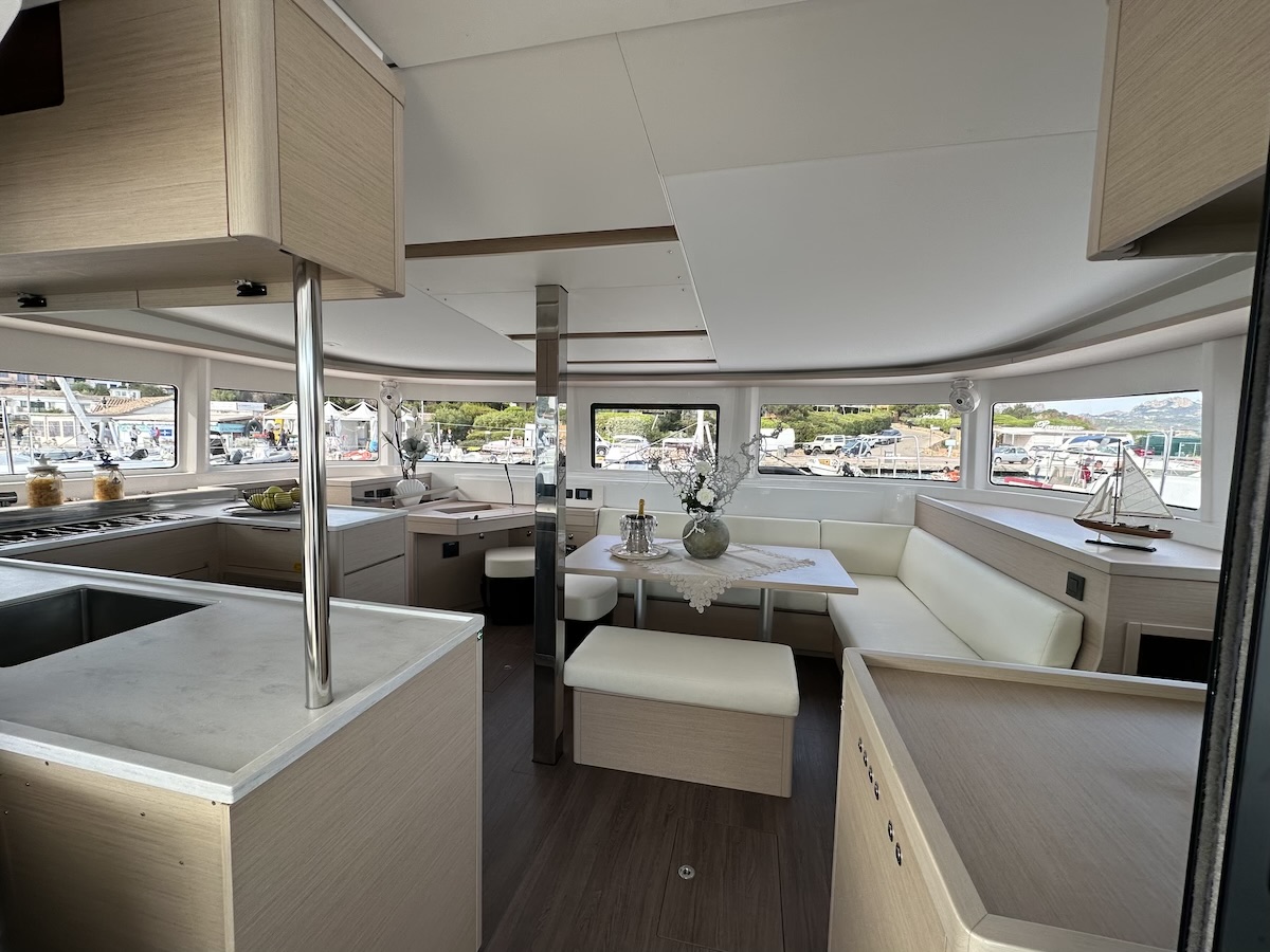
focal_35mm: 14
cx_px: 635
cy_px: 476
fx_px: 514
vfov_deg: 85.7
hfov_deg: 102.1
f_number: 2.2
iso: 40
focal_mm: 2.22
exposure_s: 1/141
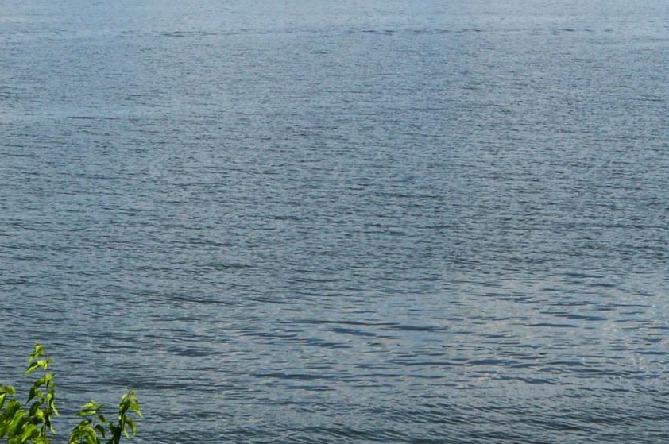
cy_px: -71
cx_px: 566
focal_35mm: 139
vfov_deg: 9.7
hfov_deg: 14.7
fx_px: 2580
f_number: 11
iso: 360
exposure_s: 1/500
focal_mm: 26
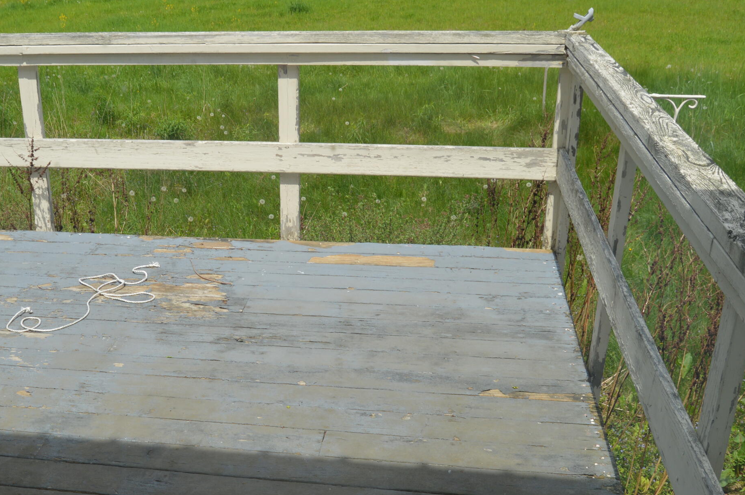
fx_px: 910
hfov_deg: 43.5
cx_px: 216
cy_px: 331
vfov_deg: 30.2
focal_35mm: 44
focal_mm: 18
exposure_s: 1/250
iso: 100
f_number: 8
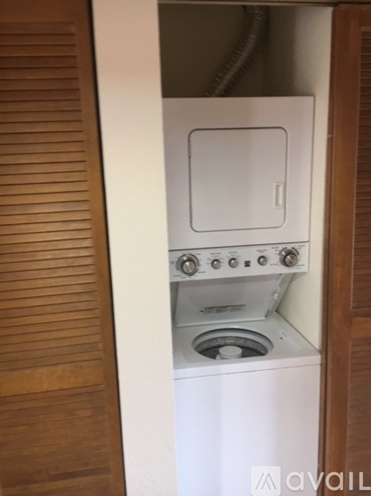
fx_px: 415
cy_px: 248
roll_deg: +2.3
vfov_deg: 61.7
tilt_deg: -13.7
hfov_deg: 48.2
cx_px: 186
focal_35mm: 29
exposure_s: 1/30
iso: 100
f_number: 2.2
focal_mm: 4.15
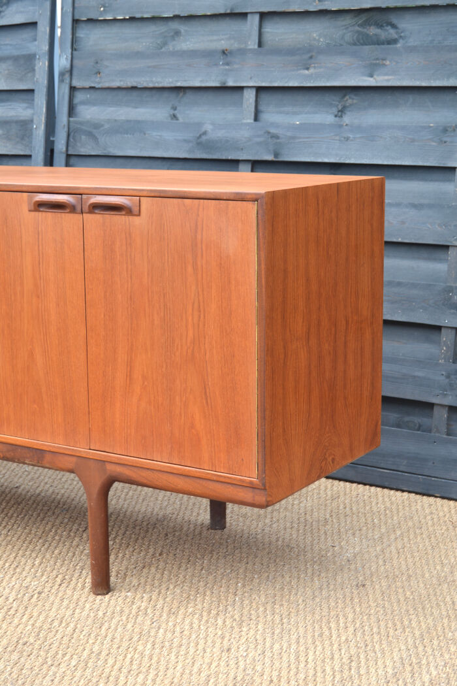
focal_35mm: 63
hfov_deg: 21.6
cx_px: 228
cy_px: 343
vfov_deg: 31.9
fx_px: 1200
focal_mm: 42
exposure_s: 1/125
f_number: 5.6
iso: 125
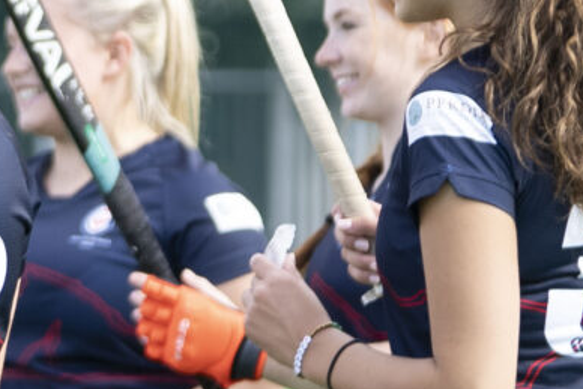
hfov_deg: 5.9
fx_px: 5605
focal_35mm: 346
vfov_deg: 4.0
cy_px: -191
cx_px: -105
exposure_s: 1/1000
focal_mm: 70
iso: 400
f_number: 2.8
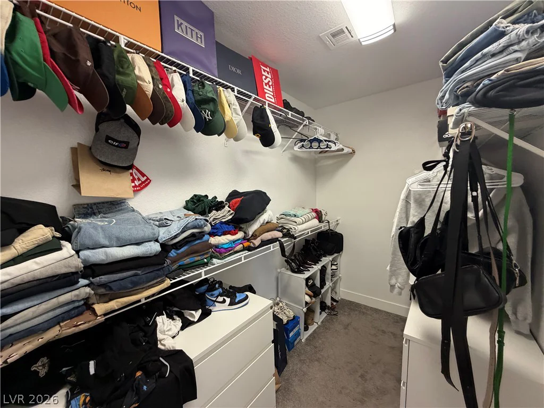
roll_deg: -0.8
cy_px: 204
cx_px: 272
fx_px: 220
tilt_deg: -8.6
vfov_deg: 85.7
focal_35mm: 14
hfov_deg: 102.1
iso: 250
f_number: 2.2
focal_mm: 2.22
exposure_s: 1/120
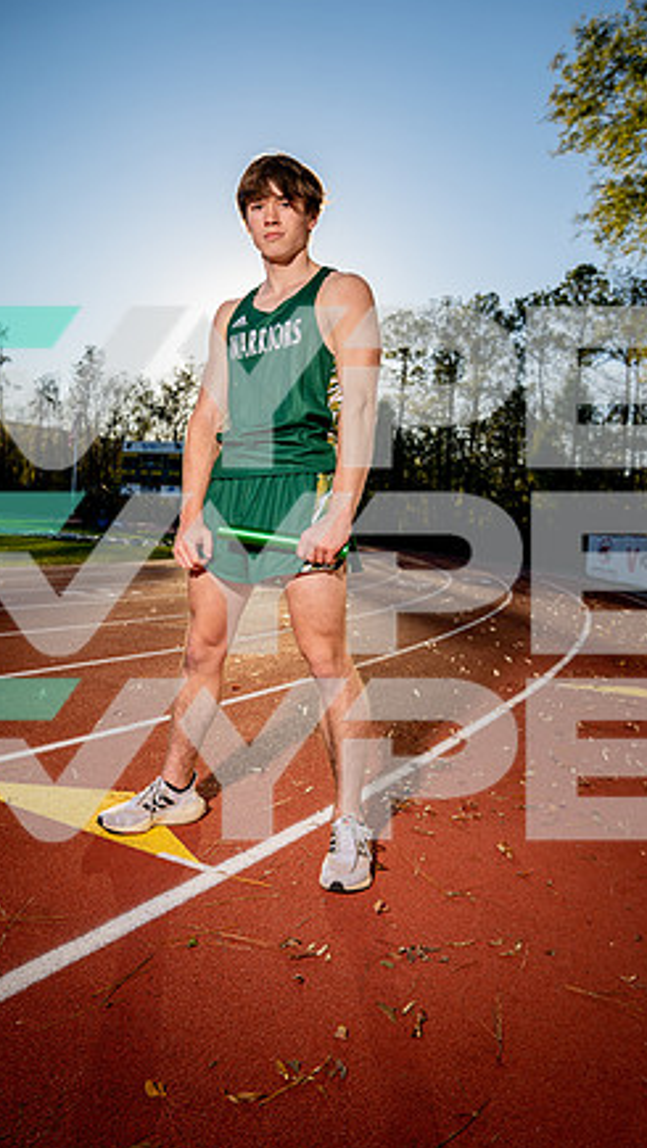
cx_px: 317
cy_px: 575
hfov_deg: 44.4
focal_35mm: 26
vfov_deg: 71.9
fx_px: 792
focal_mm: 24
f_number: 4.5
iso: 100
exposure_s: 1/1000
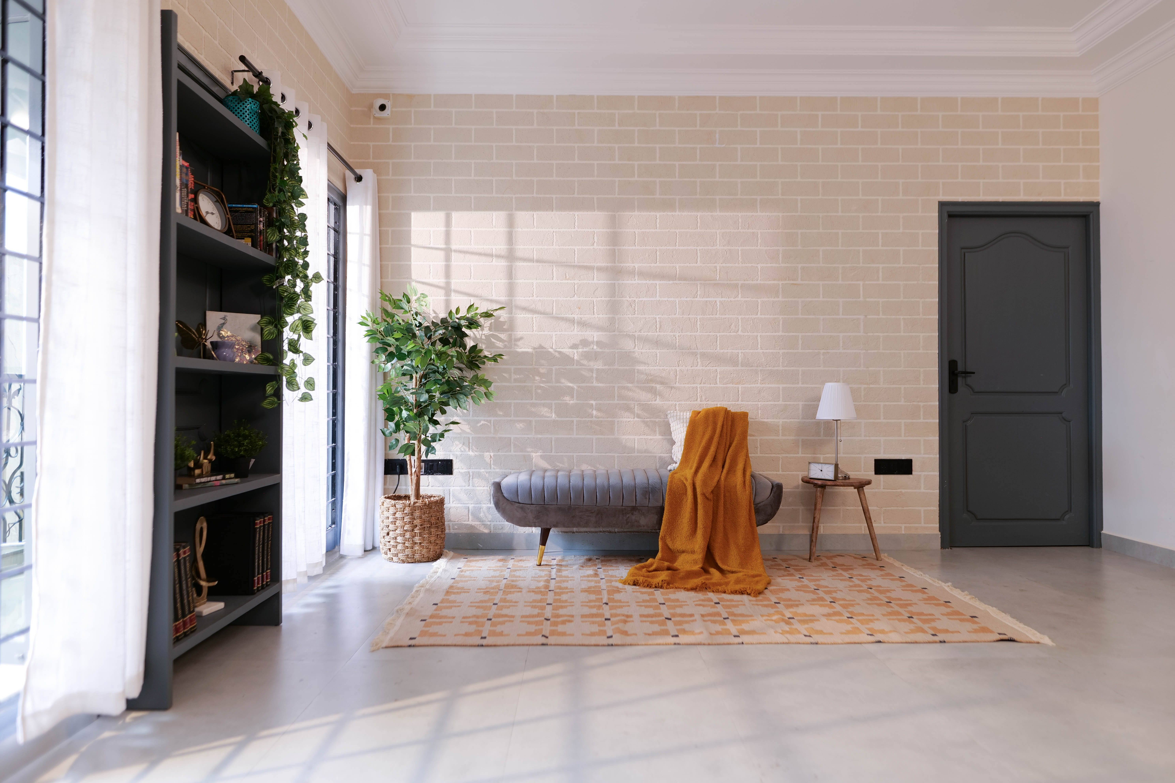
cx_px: 588
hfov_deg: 73.7
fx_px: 783
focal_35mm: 24
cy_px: 392
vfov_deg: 53.1
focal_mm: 24
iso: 250
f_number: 2.2
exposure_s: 1/100
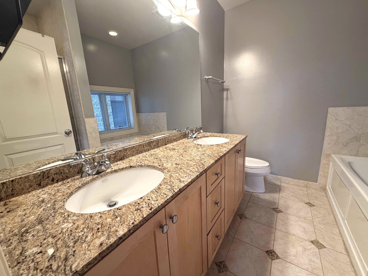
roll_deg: +4.4
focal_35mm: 14
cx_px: 184
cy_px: 138
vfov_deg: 85.7
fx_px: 149
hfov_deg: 102.1
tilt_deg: -11.2
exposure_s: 1/60
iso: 250
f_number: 2.2
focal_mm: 2.22
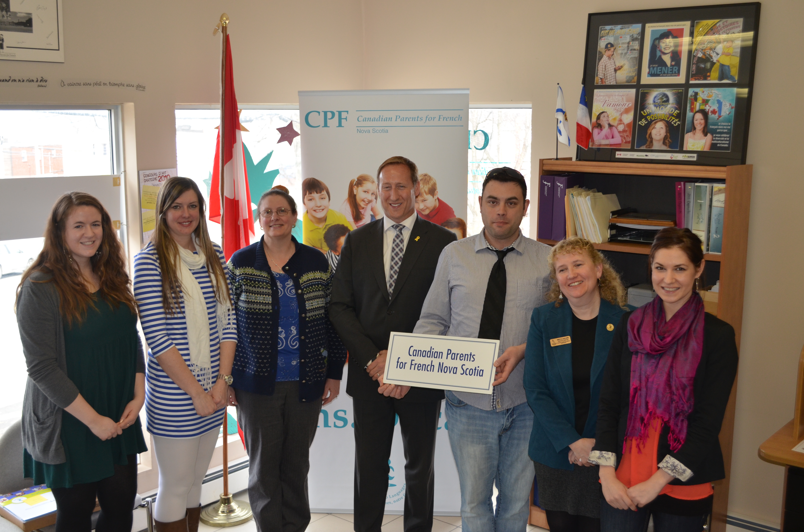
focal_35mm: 39
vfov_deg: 34.1
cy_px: 266
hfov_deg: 49.6
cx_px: 402
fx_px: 869
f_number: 4.2
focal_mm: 26
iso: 400
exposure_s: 1/100
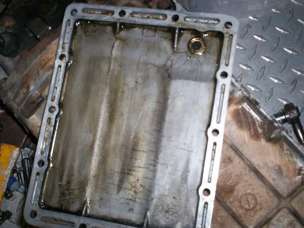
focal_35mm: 48
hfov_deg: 39.7
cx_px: 150
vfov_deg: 30.3
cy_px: 109
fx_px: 422
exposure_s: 1/60
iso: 140
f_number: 4.5
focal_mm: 6
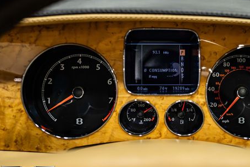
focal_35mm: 45
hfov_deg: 43.1
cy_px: 74
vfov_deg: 29.9
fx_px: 313
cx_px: 163
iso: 1250
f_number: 4
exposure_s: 1/100
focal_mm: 32
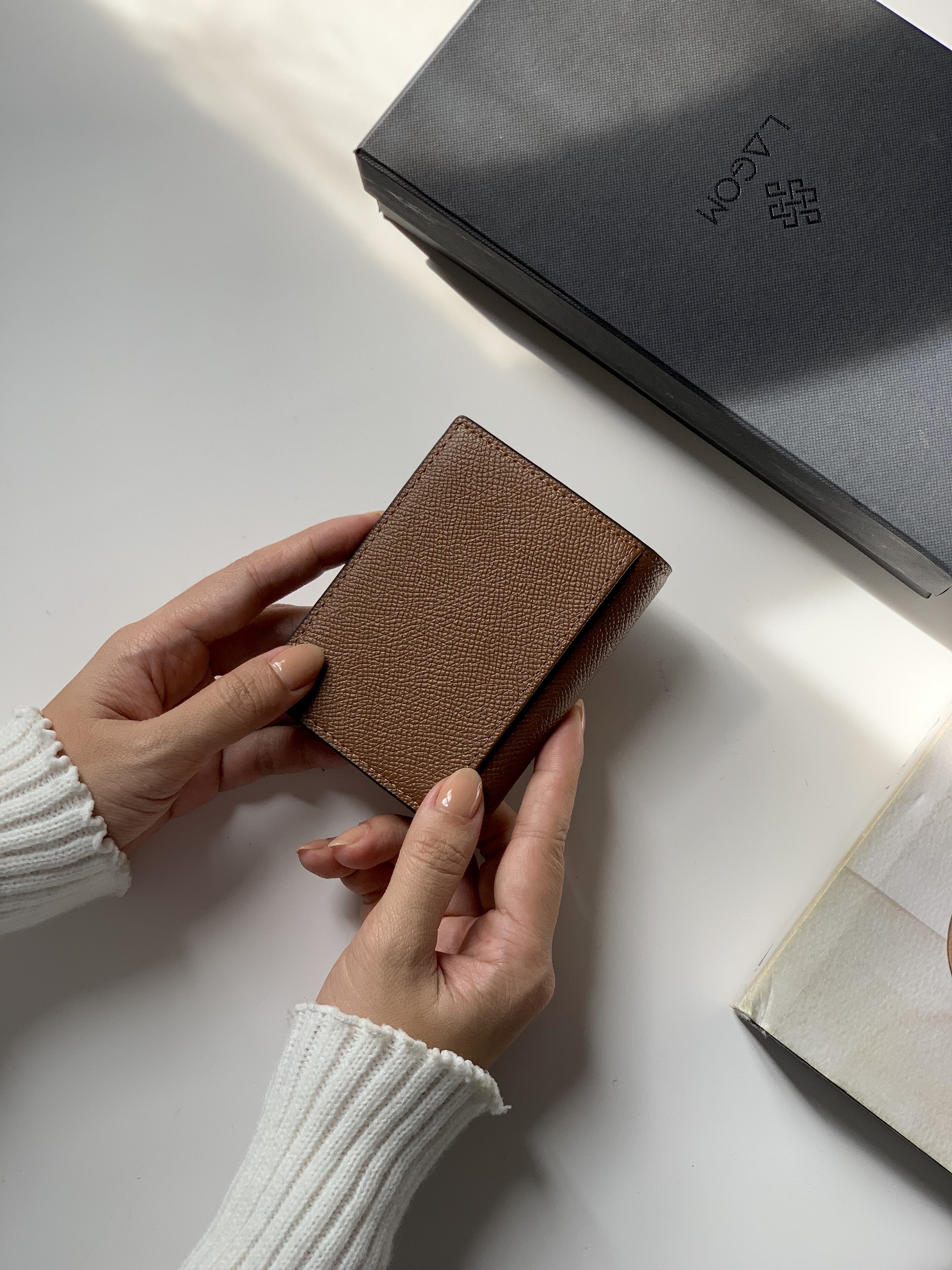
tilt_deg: -77.5
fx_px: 1907
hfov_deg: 28.0
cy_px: 635
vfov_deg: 36.8
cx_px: 476
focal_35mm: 52
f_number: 2.4
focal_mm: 6
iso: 32
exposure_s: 1/122
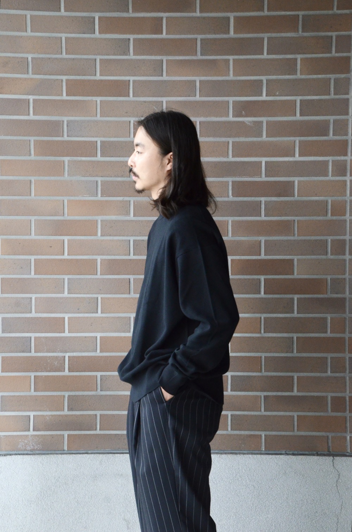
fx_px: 1149
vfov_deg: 26.0
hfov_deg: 17.4
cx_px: 176
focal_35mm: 78
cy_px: 266
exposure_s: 1/50
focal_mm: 52
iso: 2500
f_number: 8
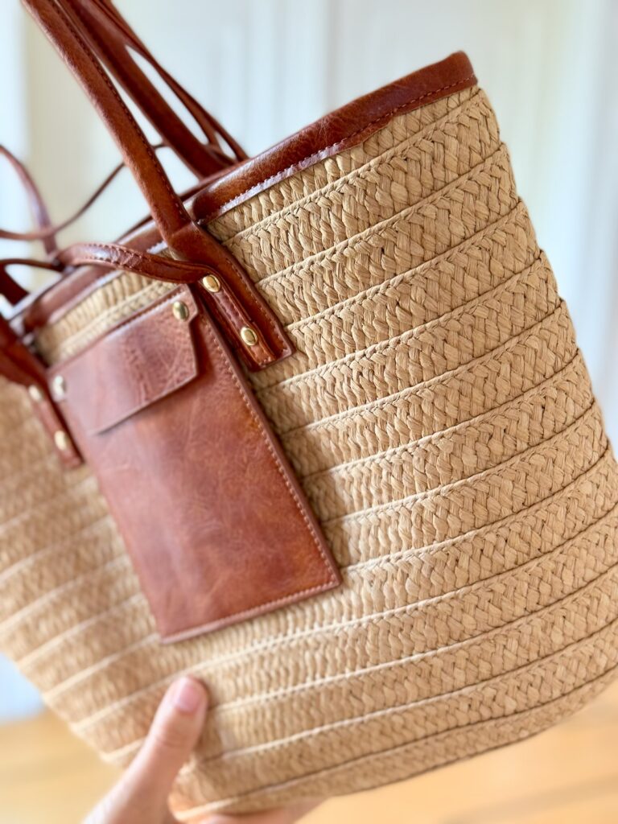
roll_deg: -2.2
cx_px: 309
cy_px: 412
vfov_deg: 39.7
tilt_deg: -16.2
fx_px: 1143
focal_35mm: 48
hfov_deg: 30.3
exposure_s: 1/60
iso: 200
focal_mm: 6.76
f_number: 1.78
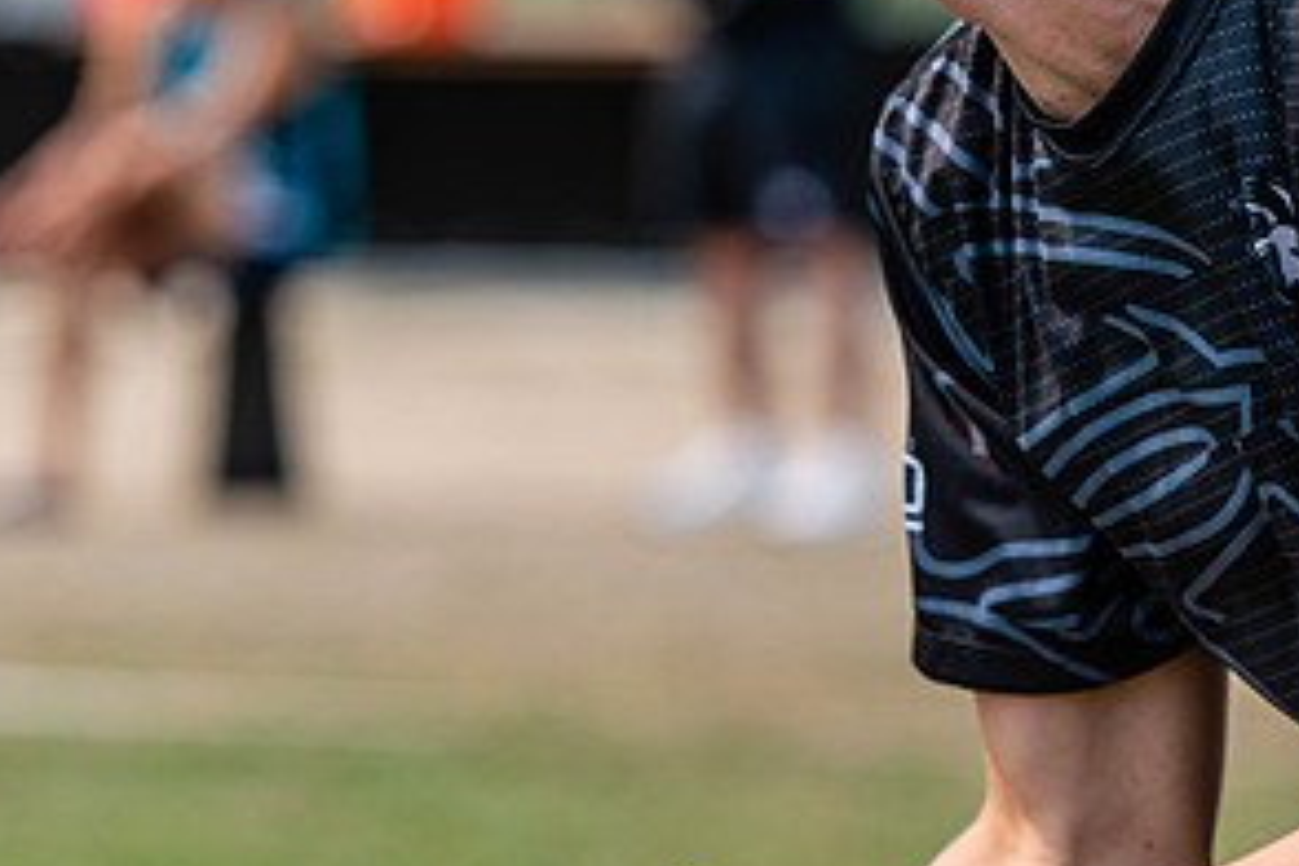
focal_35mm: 370
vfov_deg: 3.7
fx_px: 13350
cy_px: 294
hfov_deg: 5.6
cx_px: 1162
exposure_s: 1/1250
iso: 110
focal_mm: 125
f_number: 3.2
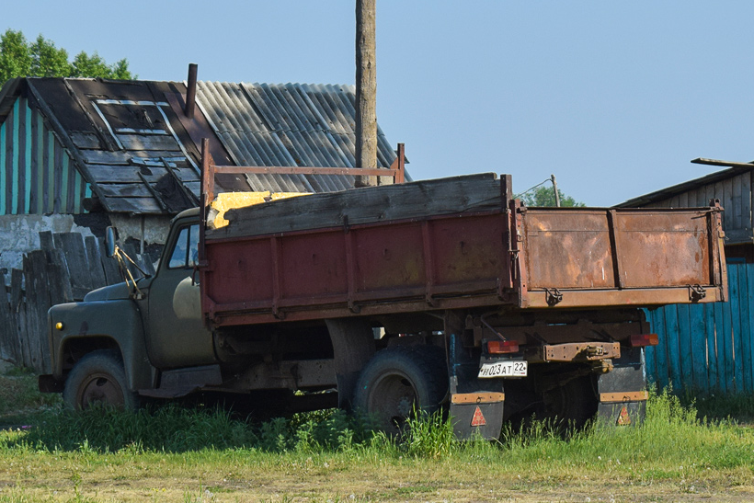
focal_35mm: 121
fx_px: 2529
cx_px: 351
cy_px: 226
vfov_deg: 11.4
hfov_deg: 17.0
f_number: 5.6
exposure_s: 1/1000
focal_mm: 55
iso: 200
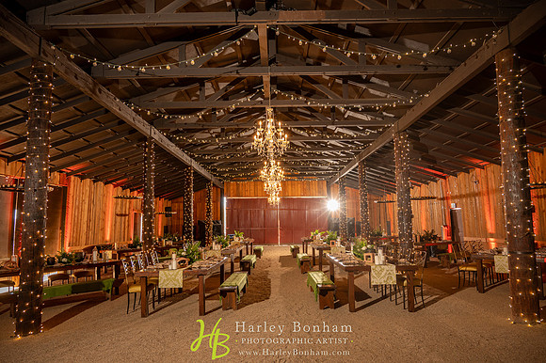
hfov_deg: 73.8
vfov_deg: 53.1
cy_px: 182
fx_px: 364
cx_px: 273
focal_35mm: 24
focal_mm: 24
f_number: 4
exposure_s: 1/50
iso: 800
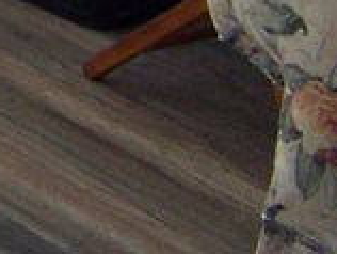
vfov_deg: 6.1
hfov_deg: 7.7
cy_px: -378
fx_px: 2272
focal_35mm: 233
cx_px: -535
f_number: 2.8
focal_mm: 5.85
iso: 100
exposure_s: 1/30
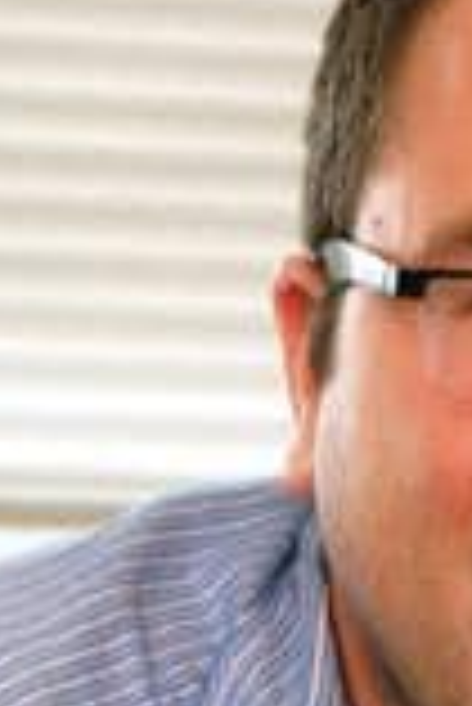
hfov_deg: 3.0
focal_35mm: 458
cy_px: 994
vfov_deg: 4.5
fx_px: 8987
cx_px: 634
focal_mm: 80
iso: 400
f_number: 5.3
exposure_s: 1/60
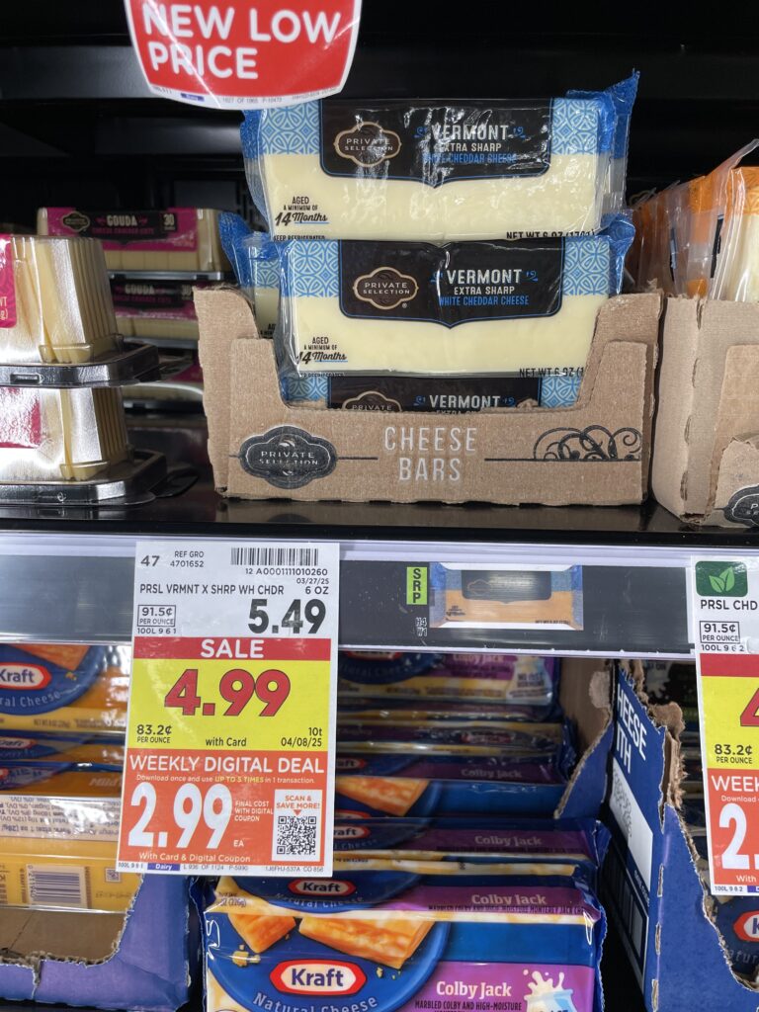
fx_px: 760
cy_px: 506
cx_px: 380
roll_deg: -0.7
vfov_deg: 67.3
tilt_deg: -11.6
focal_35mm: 26
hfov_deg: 53.1
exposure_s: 1/120
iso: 100
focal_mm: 4.2
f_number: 1.6
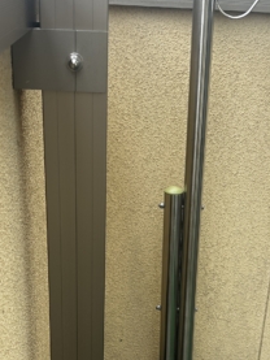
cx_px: 138
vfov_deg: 31.5
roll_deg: -1.4
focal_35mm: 60
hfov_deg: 24.4
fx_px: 624
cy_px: 277
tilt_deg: -26.7
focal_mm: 5.7
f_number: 1.5
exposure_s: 1/443
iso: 50
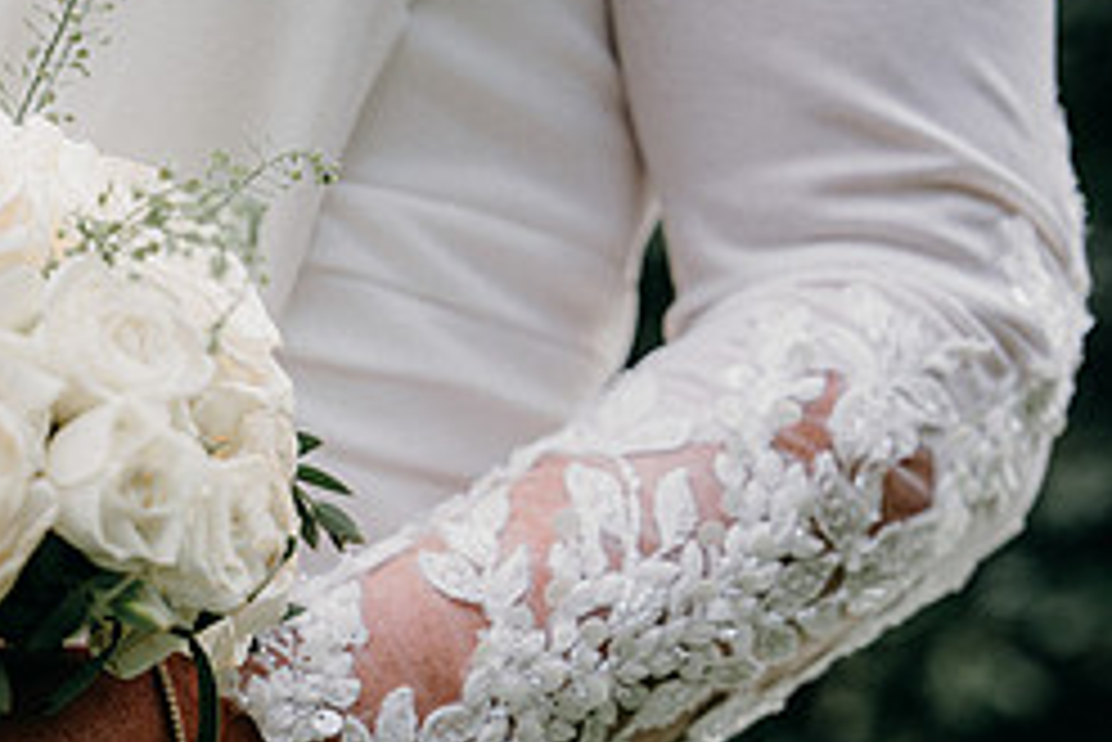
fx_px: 3770
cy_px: 767
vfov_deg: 11.1
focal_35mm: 122
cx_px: -41
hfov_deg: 16.4
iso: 160
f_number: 3.5
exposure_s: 1/200
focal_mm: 52
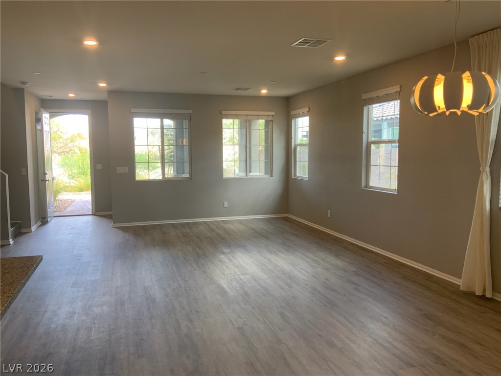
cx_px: 250
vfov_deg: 48.2
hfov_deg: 61.7
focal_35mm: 29
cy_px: 188
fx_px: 420
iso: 40
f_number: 1.8
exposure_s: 1/60
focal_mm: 3
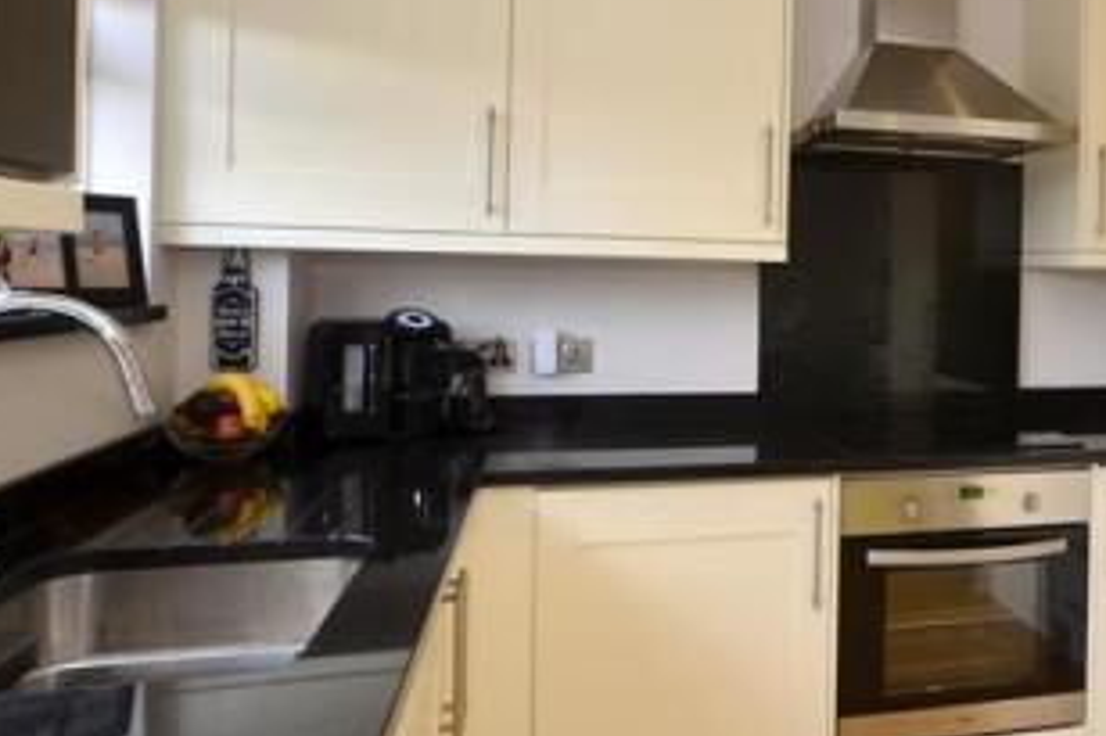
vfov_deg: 40.7
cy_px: 267
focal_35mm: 32
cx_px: 869
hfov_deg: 55.1
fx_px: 983
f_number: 11
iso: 200
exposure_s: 1/5
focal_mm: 10
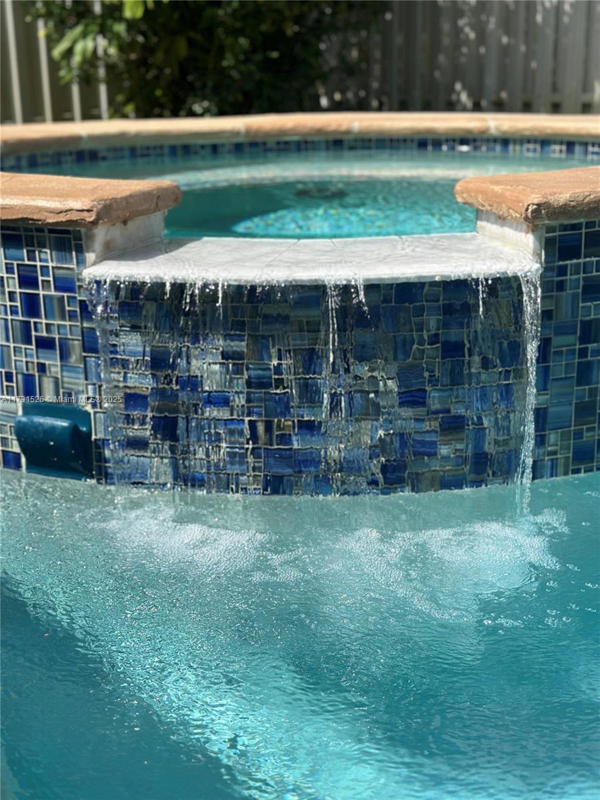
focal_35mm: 48
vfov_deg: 39.7
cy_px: 400
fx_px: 1109
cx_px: 300
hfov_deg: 30.3
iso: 80
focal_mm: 6.86
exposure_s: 1/6623
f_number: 1.78
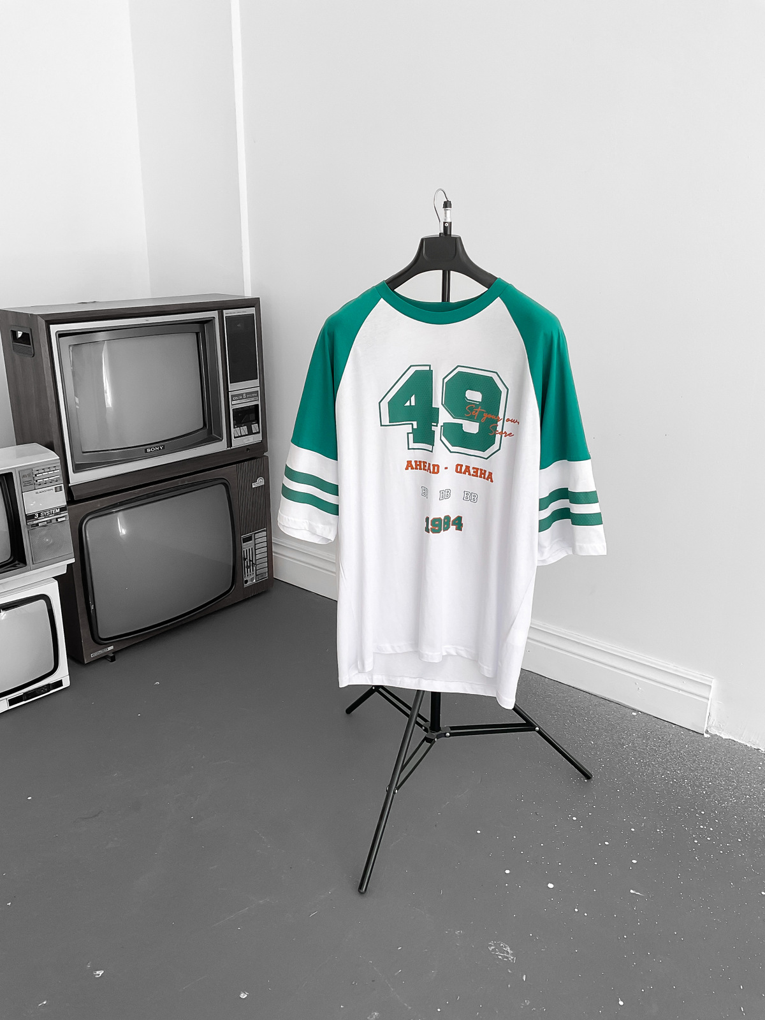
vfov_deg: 61.7
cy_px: 510
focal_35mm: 29
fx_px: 855
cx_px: 382
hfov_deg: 48.2
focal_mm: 3
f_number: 1.8
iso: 32
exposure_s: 1/120
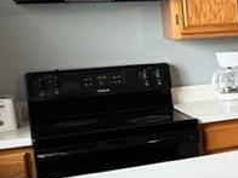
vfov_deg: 17.4
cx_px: 350
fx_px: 584
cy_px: 94
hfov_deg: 20.1
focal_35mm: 85
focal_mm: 5.7
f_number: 1.5
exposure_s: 1/60
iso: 160
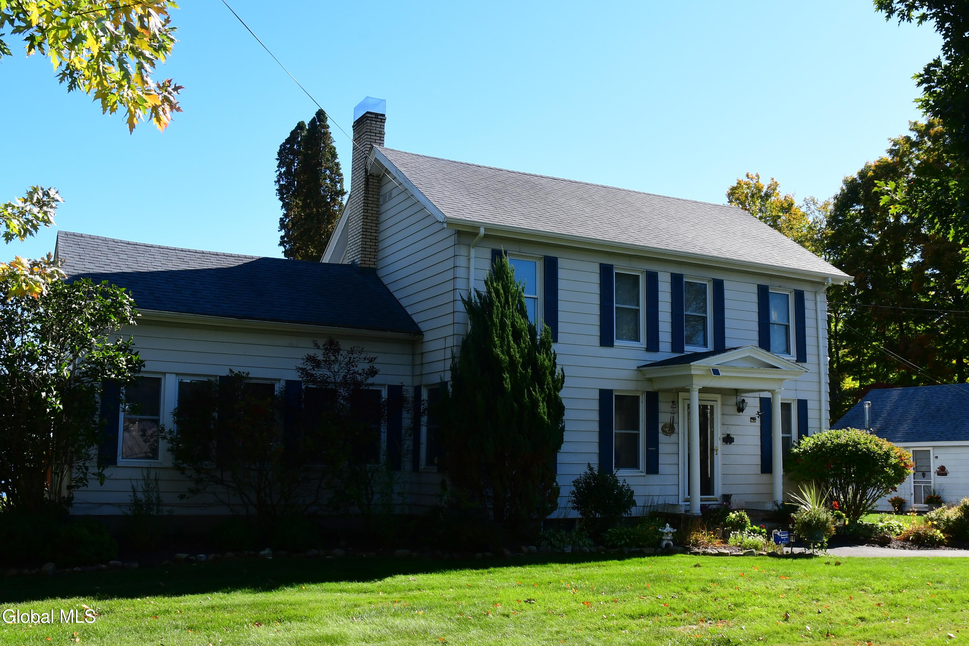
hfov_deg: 53.1
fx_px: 969
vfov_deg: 36.9
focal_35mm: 36
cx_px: 484
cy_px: 323
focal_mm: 18
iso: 400
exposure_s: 1/250
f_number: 10
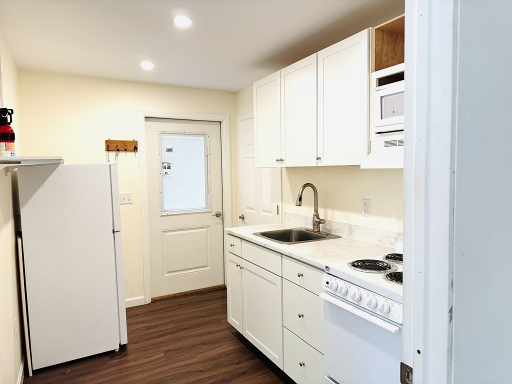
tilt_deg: -3.6
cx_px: 256
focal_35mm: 24
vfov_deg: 56.8
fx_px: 355
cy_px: 192
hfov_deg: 71.6
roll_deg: +1.7
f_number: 1.78
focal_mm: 6.76
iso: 160
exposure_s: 1/120
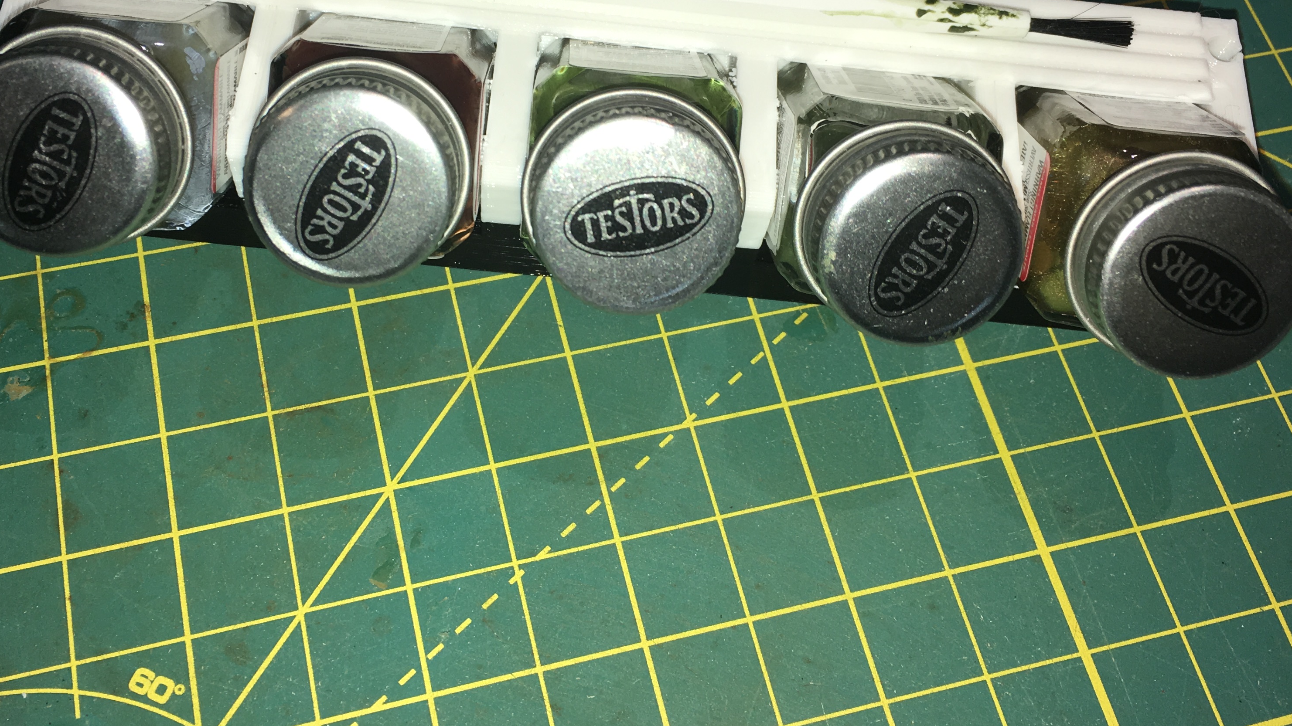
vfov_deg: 27.5
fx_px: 1473
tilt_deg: -60.3
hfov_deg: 47.3
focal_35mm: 43
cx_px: 597
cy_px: 221
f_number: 2.2
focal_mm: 4.15
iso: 25
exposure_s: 1/105
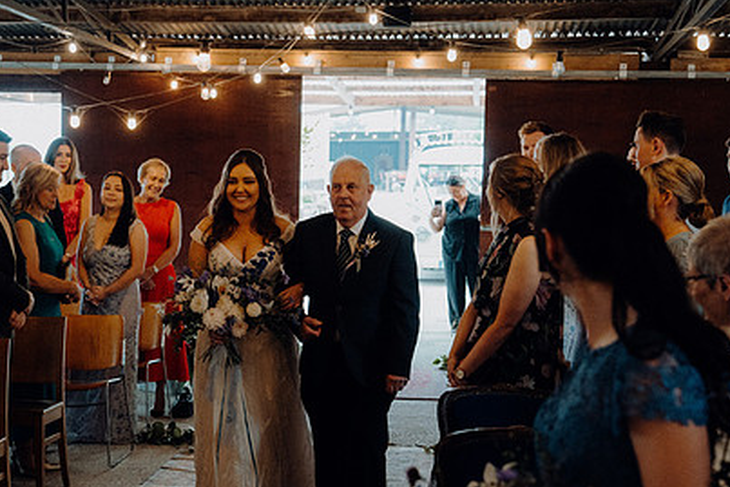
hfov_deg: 29.1
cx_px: 264
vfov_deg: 19.7
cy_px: 260
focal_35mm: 69
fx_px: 1400
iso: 4000
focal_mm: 48
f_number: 3.5
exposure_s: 1/200
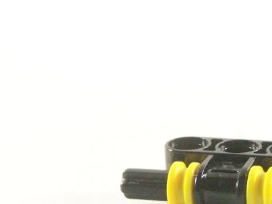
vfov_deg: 8.7
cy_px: 139
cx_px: 245
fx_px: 1336
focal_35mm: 170
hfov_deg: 11.6
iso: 400
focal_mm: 11.1
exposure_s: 1/60
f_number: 3.2
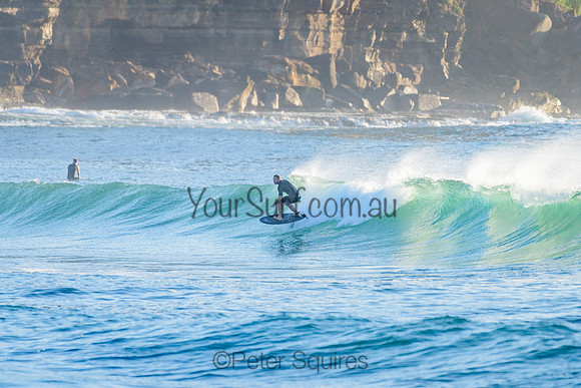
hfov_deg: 3.4
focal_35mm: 613
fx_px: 9891
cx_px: 248
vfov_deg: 2.2
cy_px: 155
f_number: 5.6
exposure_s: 1/2000
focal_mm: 500
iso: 400
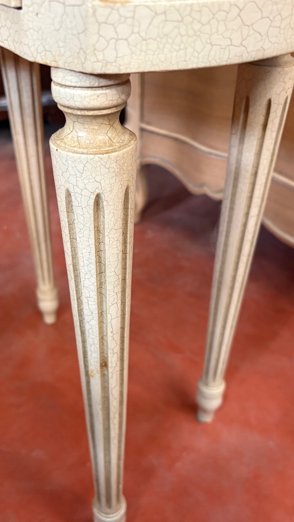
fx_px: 472
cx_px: 115
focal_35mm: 34
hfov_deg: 34.5
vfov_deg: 58.0
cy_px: 277
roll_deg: +0.7
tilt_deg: -35.7
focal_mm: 5.96
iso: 320
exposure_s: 1/50
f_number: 1.6
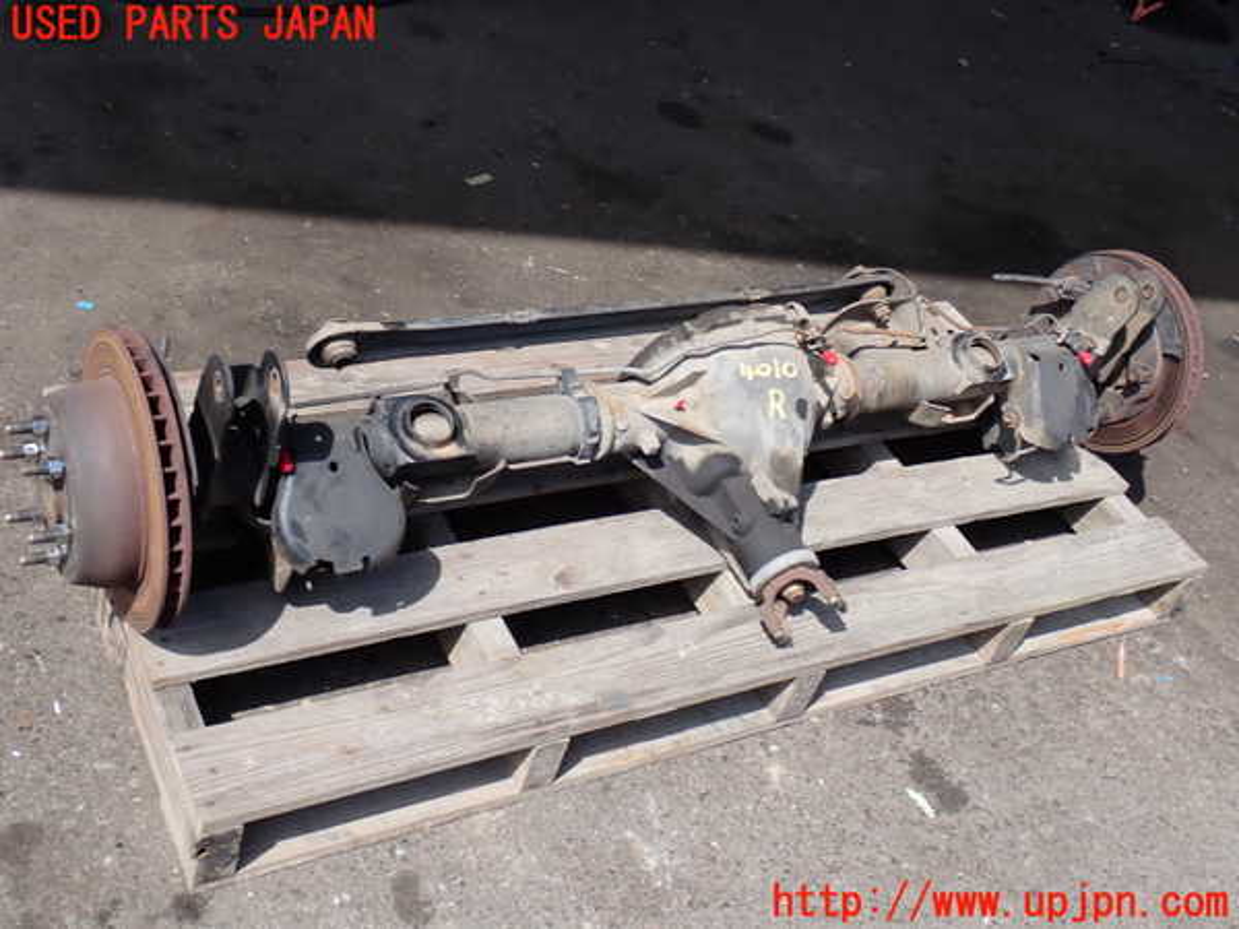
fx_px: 1468
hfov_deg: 45.8
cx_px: 620
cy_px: 464
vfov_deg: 35.1
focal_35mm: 41
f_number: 4
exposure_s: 1/500
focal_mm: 7.31
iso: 100
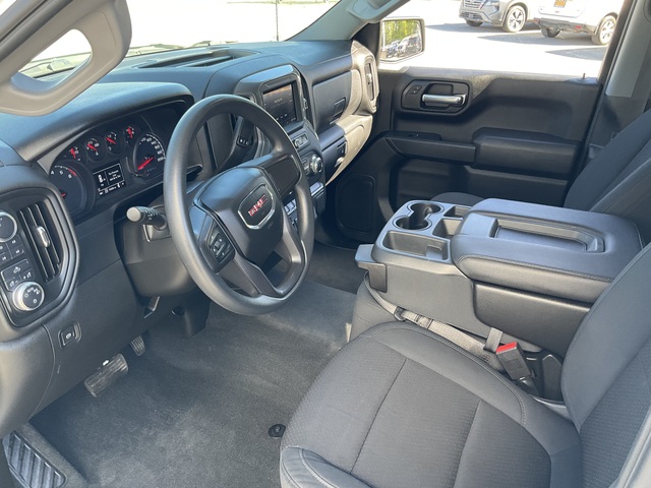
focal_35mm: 29
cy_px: 244
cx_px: 326
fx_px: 545
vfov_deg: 48.2
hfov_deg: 61.7
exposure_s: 1/122
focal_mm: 3
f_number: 1.8
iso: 64
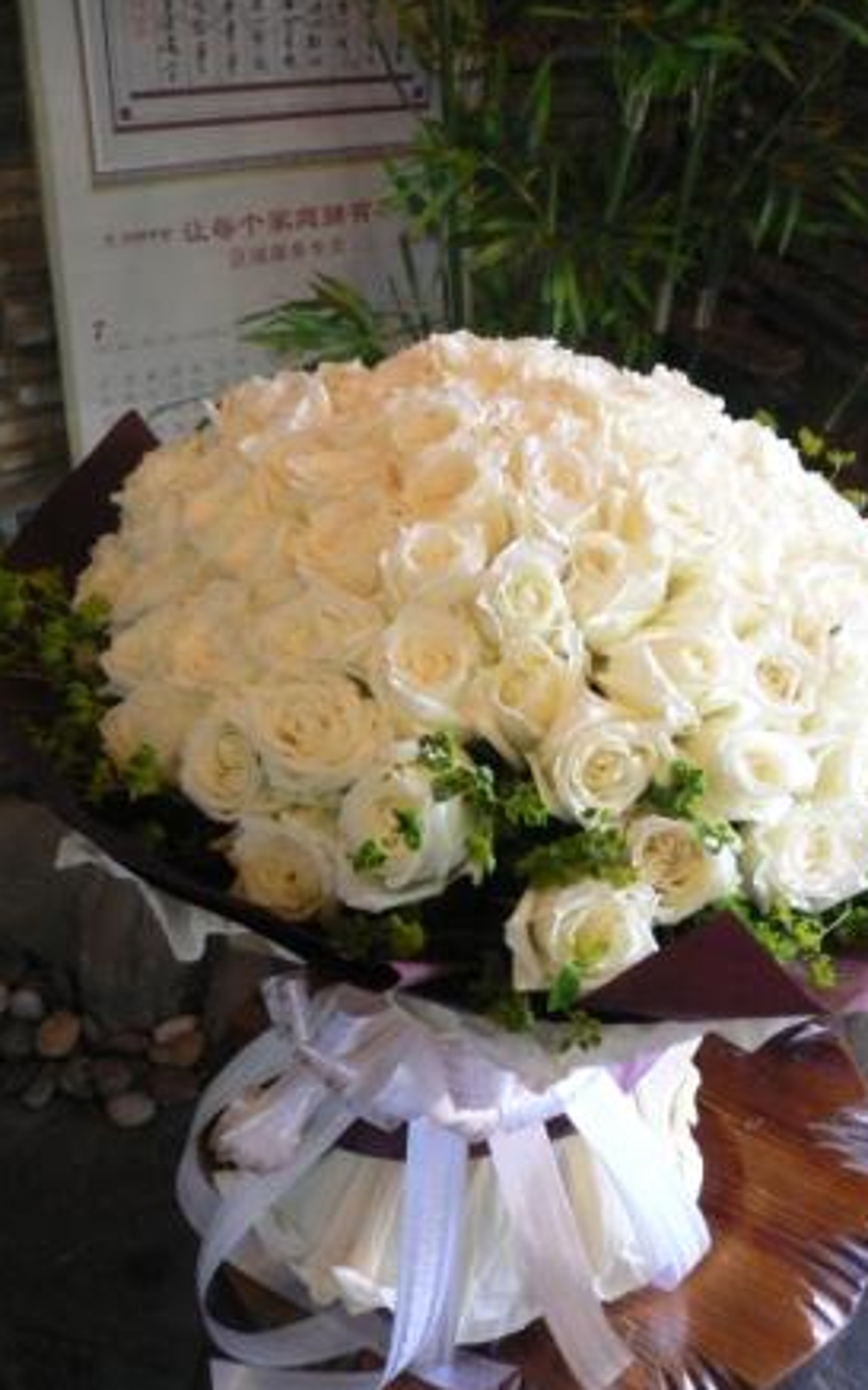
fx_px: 1439
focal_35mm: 38
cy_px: 706
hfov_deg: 33.5
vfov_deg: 51.5
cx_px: 525
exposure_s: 1/8
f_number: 2.8
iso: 200
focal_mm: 5.8
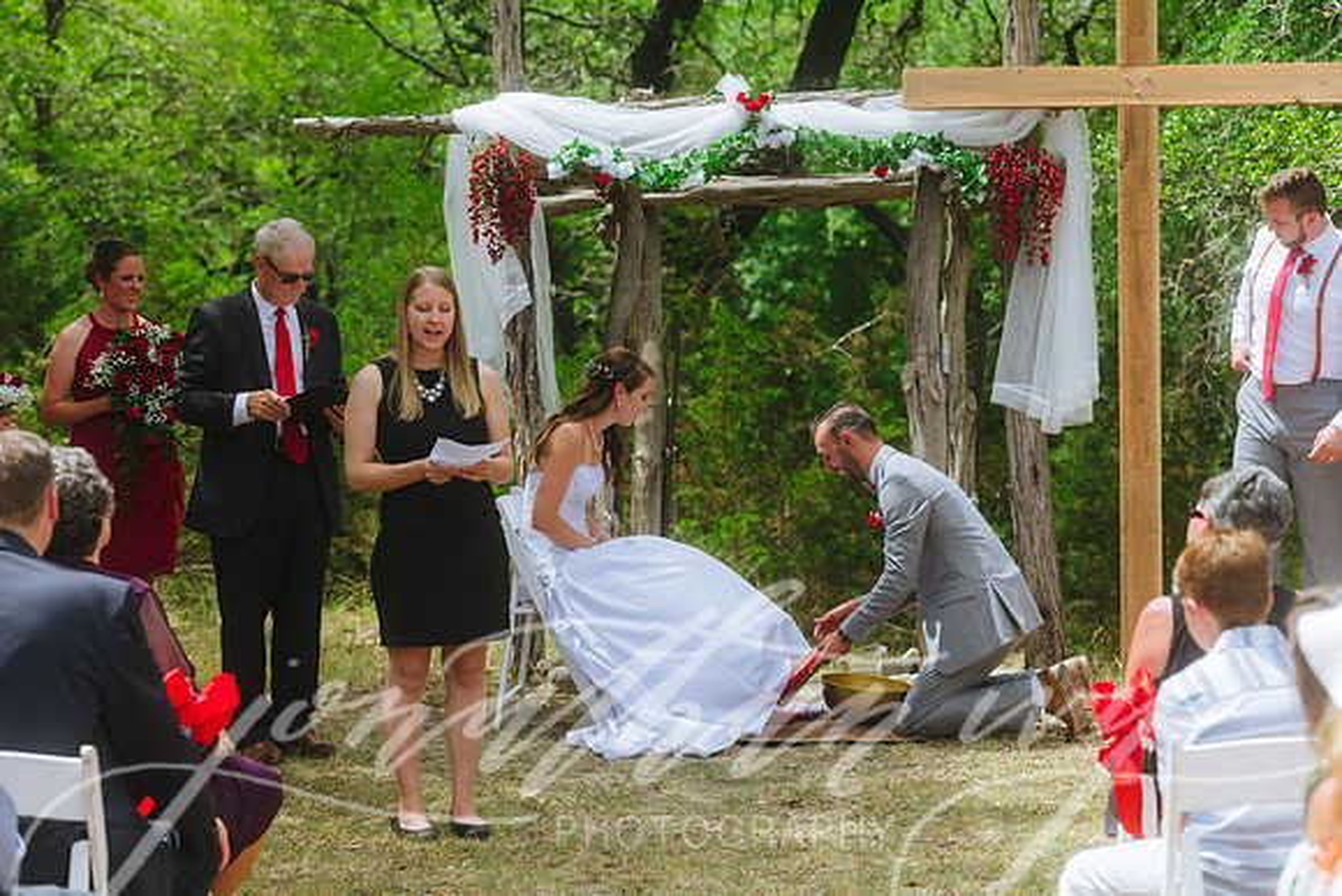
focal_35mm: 102
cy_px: 448
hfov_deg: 20.0
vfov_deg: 13.4
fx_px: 3803
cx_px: 671
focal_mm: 102
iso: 160
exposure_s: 1/800
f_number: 3.2
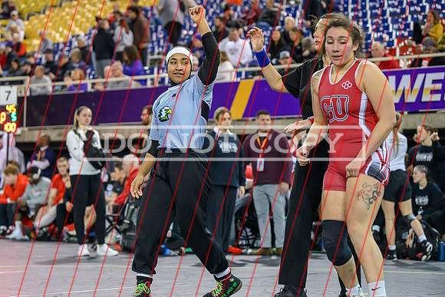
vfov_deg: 14.6
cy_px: 125
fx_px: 1157
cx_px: 188
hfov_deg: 21.7
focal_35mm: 94
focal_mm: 81
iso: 8000
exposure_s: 1/800
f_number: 2.8
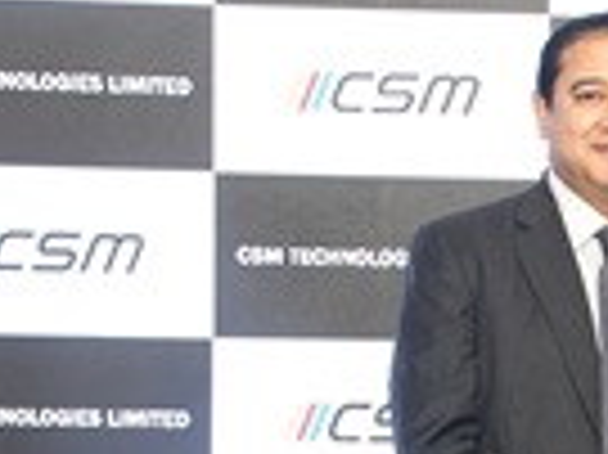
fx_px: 2404
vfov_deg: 10.7
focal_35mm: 137
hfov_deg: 14.0
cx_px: 739
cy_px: 427
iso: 1600
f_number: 5.6
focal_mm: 32
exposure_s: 1/125
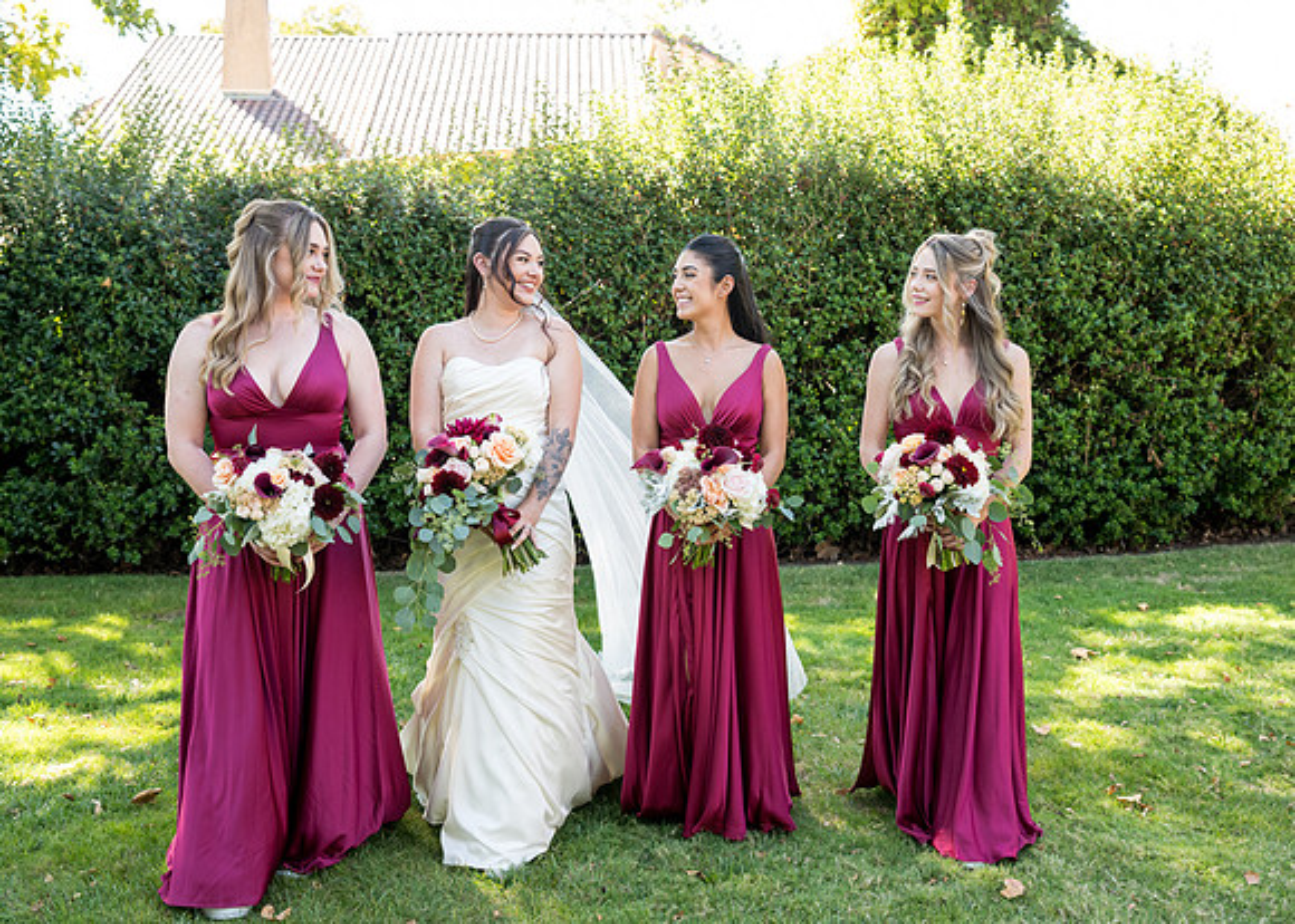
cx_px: 677
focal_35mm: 42
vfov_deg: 33.2
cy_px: 394
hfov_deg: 45.4
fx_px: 1546
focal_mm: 35
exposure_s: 1/320
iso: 640
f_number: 4
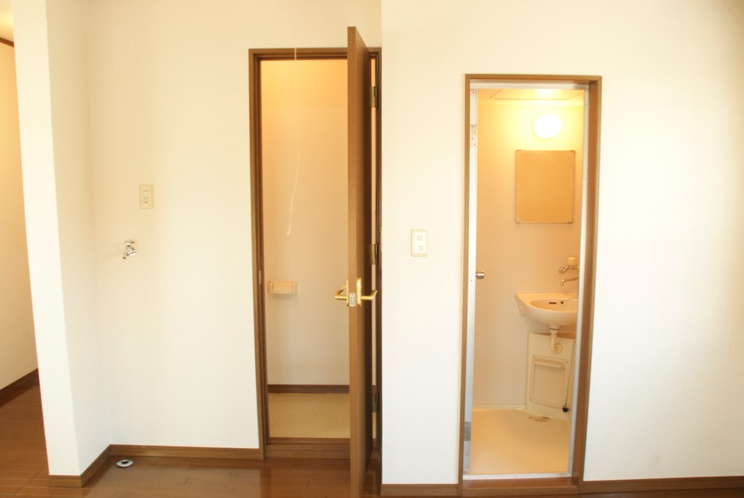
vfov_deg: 45.1
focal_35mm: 29
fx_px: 600
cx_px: 375
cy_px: 260
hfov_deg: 63.6
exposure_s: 1/13
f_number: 4.5
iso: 200
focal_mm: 18
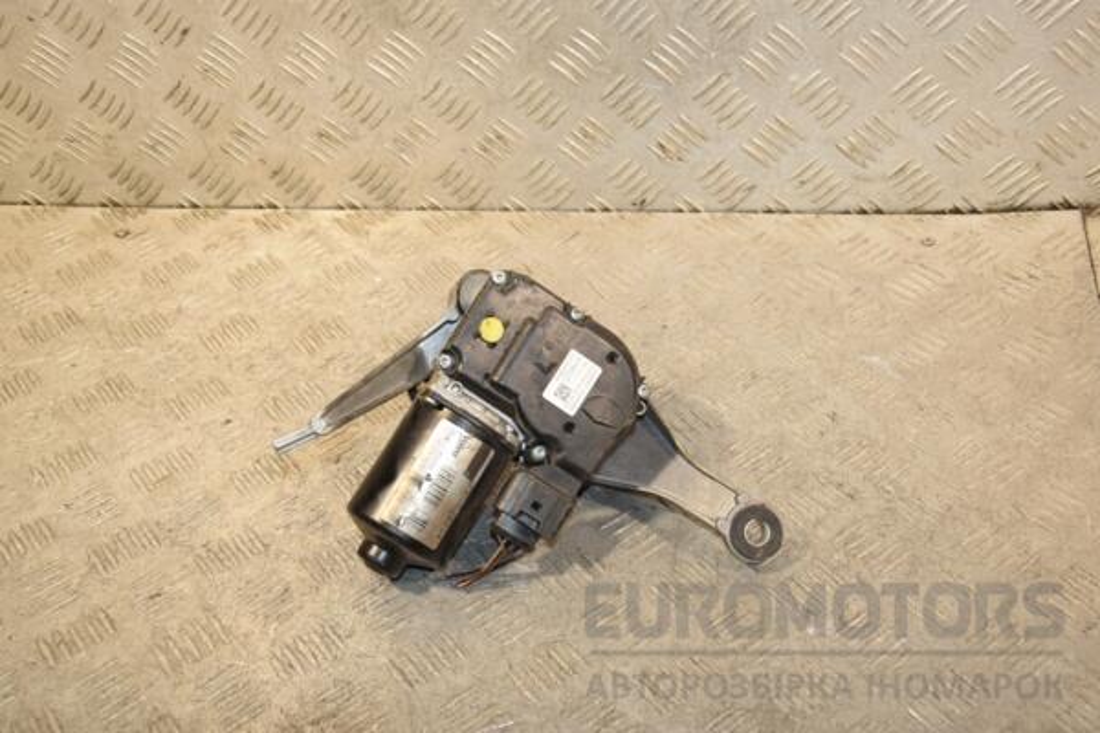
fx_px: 1375
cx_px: 550
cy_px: 366
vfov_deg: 29.9
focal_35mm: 45
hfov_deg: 43.6
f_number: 5
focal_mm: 30
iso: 800
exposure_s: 1/200
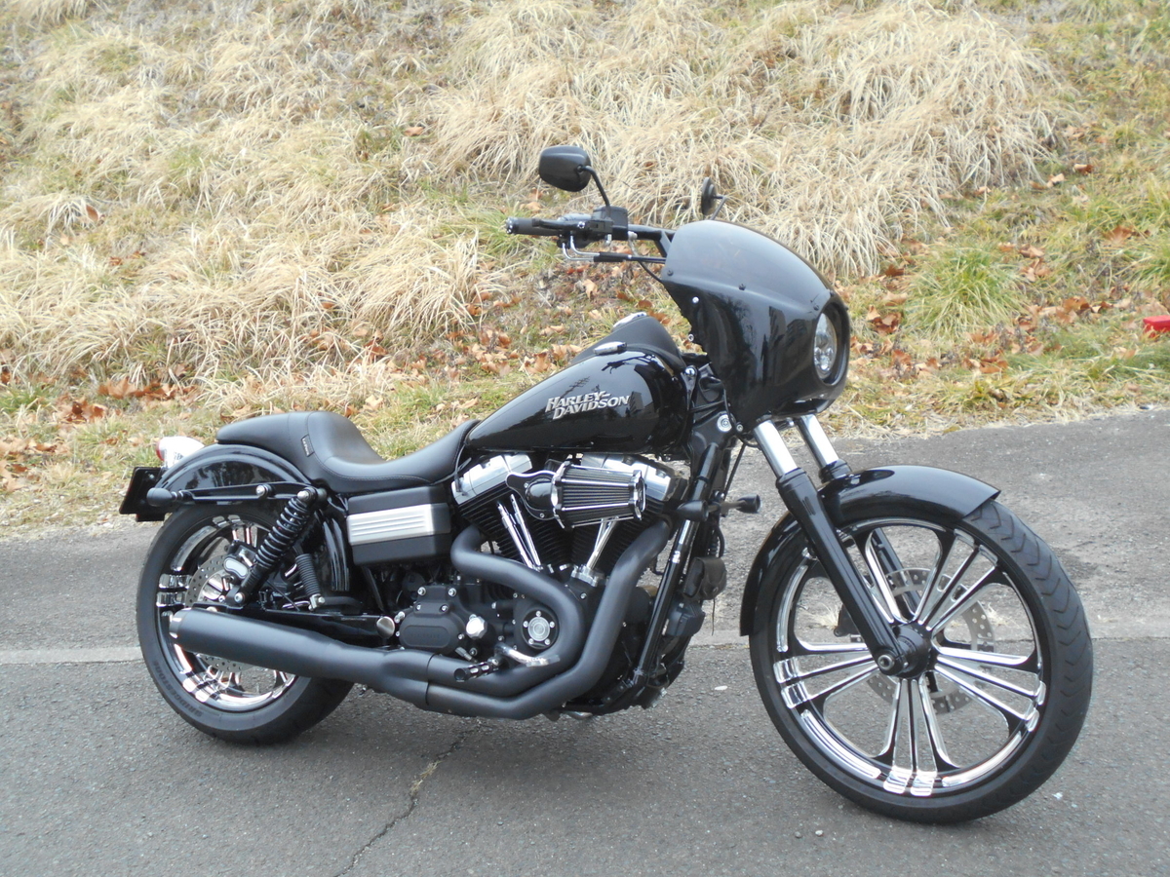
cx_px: 585
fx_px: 1318
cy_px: 438
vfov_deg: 36.8
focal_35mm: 39
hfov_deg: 47.9
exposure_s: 1/250
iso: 180
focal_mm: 6.7
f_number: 3.9
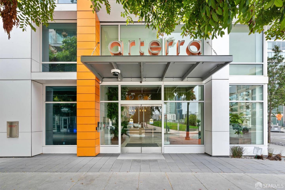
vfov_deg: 73.7
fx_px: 127
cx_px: 142
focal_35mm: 16
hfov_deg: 96.7
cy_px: 95
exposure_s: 1/80
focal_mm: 16
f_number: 10
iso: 400
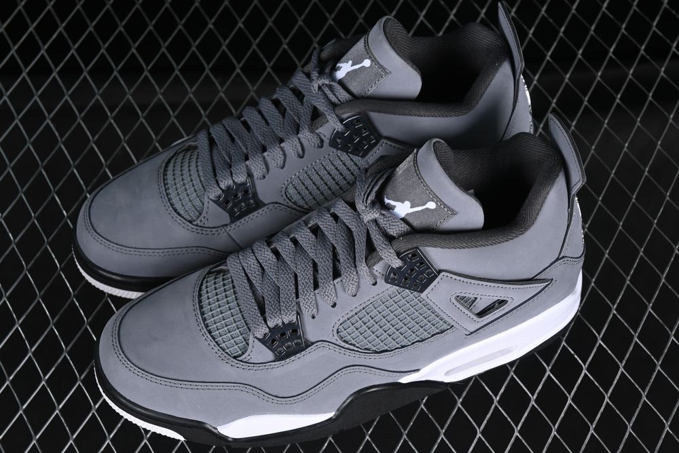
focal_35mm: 75
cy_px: 226
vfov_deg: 18.2
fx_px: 1415
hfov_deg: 27.0
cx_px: 340
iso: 160
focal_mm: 50
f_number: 7.1
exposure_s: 1/60
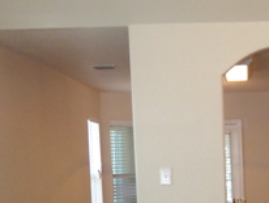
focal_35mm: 93
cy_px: 212
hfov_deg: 19.9
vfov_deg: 15.6
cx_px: 312
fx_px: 724
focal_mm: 5.29
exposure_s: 1/60
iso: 500
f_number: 3.3
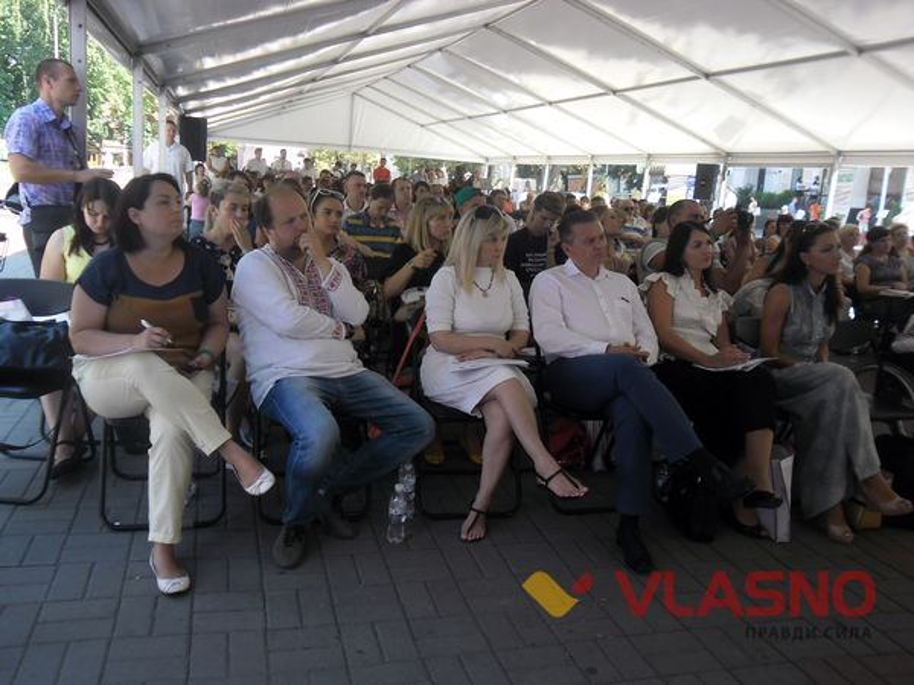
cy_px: 342
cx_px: 457
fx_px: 845
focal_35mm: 32
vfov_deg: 44.2
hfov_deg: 56.8
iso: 100
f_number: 3.7
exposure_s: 1/58
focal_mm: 5.7
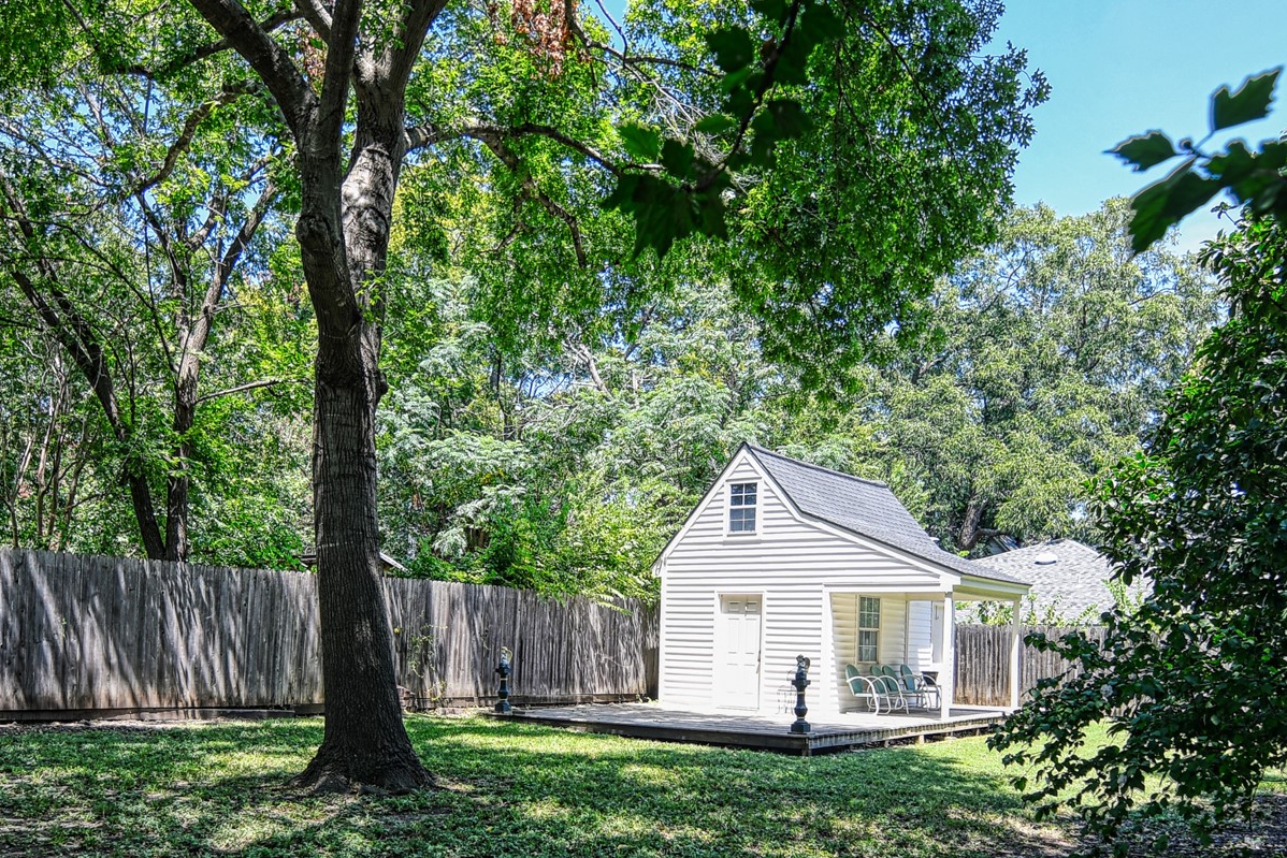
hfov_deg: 63.6
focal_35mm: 29
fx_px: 1037
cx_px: 611
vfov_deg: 43.3
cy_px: 657
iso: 100
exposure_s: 1/500
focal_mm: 11
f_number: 3.5
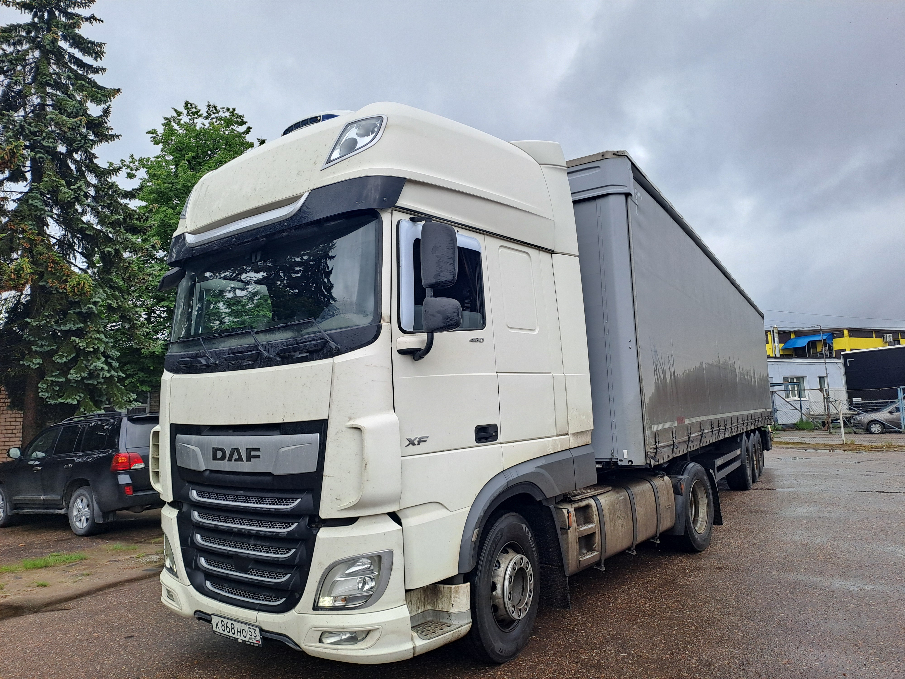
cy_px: 340
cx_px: 452
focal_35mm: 25
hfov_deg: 69.4
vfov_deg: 54.9
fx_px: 654
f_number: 1.8
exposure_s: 1/664
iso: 32
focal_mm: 4.65
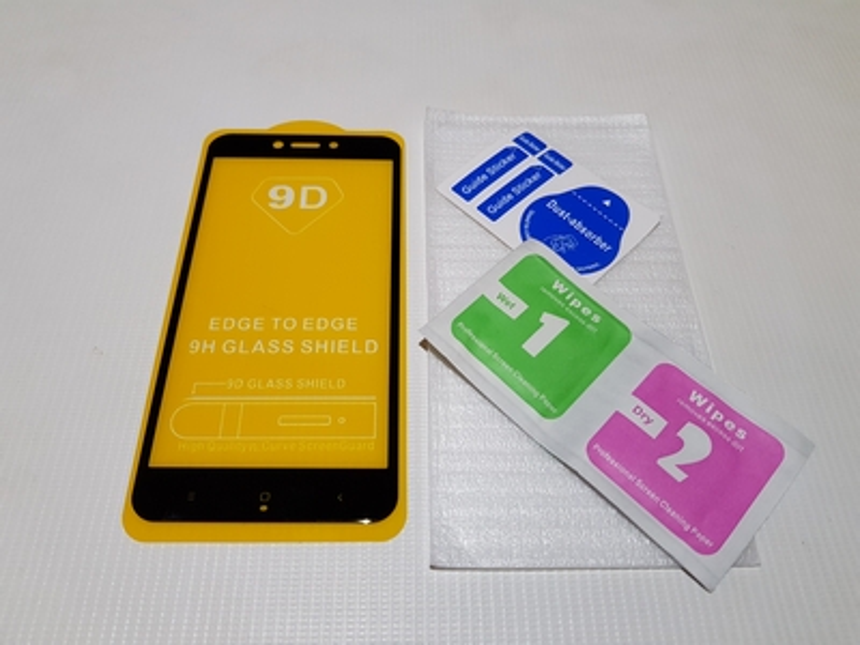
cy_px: 322
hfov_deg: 67.3
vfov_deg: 53.1
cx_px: 430
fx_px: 646
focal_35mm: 26
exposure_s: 1/50
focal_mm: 4.2
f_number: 1.7
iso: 100
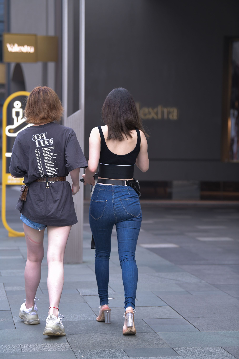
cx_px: 120
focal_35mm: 120
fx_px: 1195
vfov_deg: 17.1
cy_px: 180
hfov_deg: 11.4
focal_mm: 120
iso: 900
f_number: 4
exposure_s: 1/640
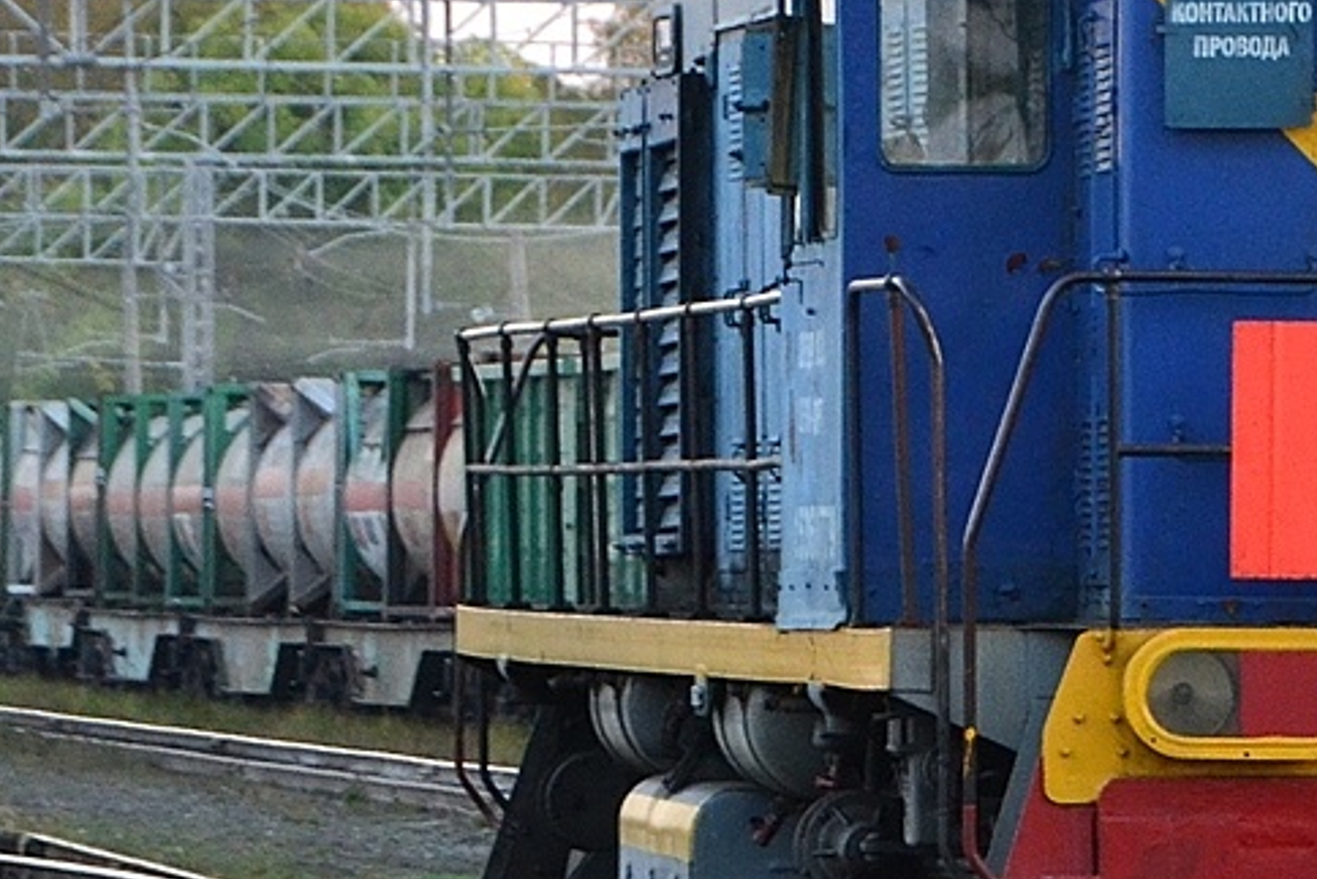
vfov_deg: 2.8
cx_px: 1415
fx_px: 17674
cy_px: 351
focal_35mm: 483
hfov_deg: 4.3
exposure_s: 1/80
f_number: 8
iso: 1600
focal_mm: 130
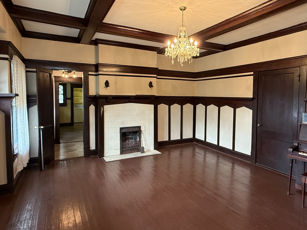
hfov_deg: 76.3
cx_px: 165
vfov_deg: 61.0
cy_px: 105
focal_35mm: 22
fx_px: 195
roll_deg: -0.4
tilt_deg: -2.4
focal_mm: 2.22
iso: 400
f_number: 2.2
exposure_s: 1/60
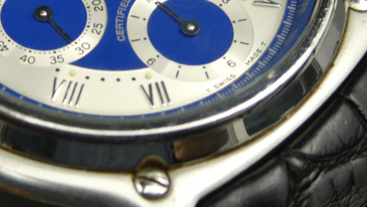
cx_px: 64
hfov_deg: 17.3
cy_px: 47
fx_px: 1197
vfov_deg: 9.8
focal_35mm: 123
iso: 160
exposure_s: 1/80
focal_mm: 9
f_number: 4.1
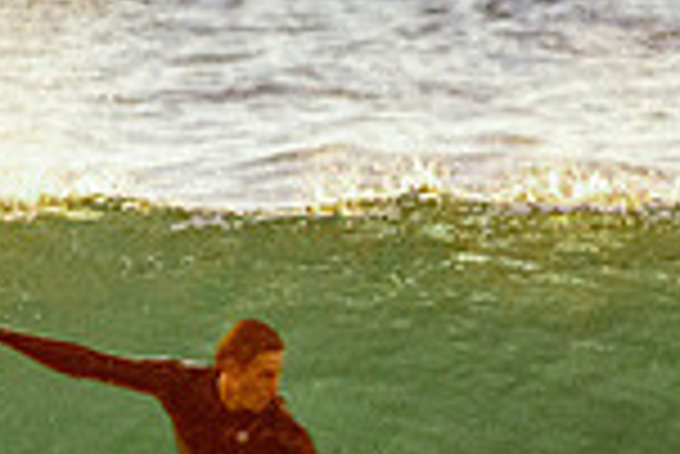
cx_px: 158
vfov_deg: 0.5
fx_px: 54338
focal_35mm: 2874
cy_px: 573
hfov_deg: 0.7
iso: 1400
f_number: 5.6
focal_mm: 500
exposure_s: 1/2000
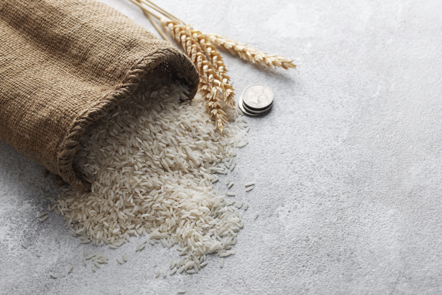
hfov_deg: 19.4
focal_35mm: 105
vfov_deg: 13.1
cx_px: 221
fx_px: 1290
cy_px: 148
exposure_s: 1/80
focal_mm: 105
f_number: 8
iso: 100
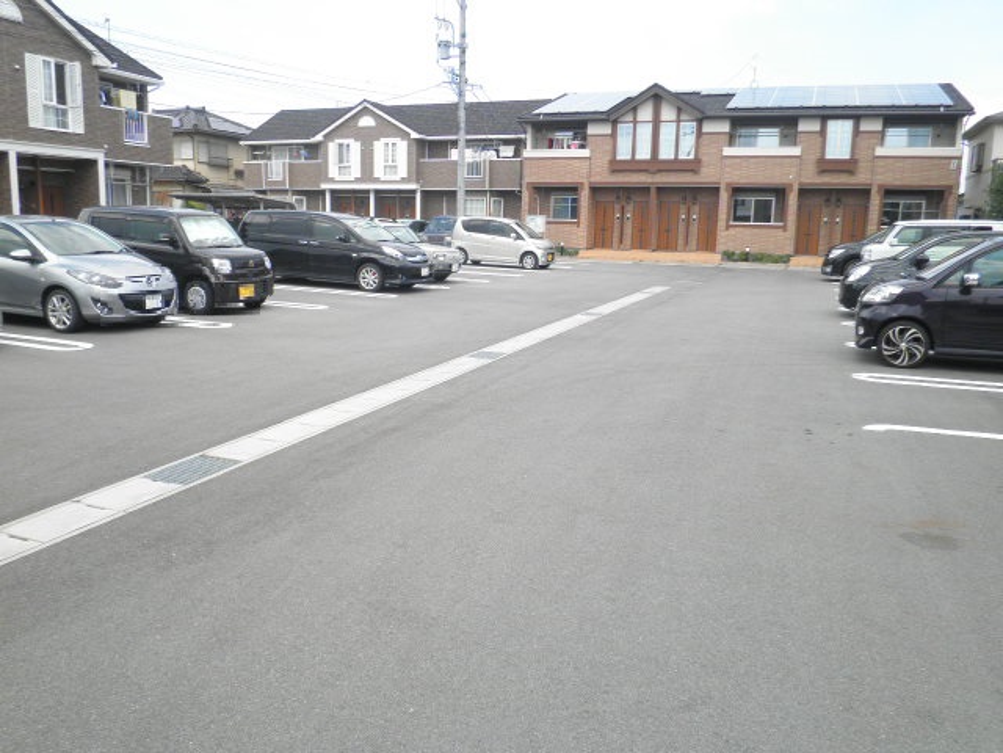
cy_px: 376
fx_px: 753
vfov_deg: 53.1
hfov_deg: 67.3
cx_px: 502
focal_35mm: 26
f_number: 2.8
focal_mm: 4.7
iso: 64
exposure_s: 1/400
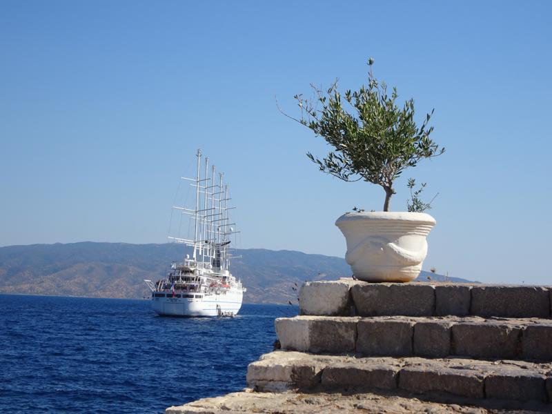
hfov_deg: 30.3
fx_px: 1021
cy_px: 207
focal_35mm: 64
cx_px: 276
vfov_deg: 22.9
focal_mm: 10.95
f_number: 4.5
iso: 80
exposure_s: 1/640
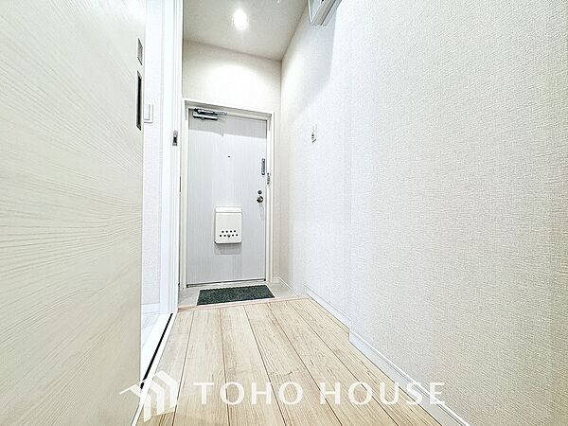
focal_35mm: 14
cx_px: 284
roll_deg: +0.0
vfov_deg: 85.7
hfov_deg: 102.1
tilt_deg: +1.1
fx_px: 230
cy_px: 213
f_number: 2.2
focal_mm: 2.22
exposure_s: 1/61
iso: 250
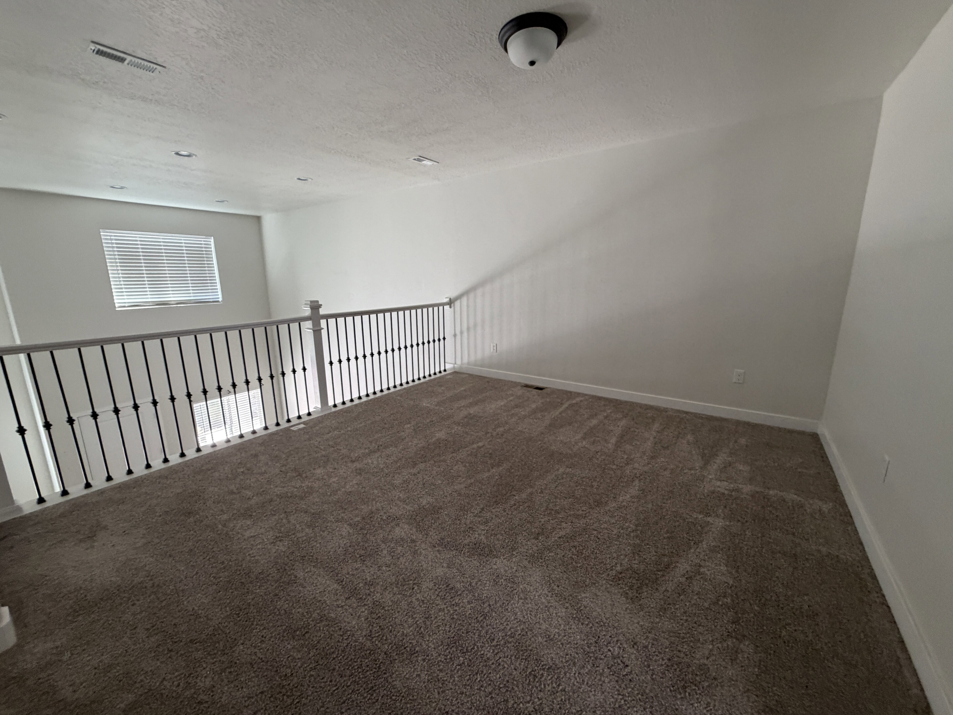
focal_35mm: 14
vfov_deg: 85.7
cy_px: 358
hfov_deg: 102.1
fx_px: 385
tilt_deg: -13.1
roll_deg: -0.1
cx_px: 476
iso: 320
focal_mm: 2.22
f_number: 2.2
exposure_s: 1/73
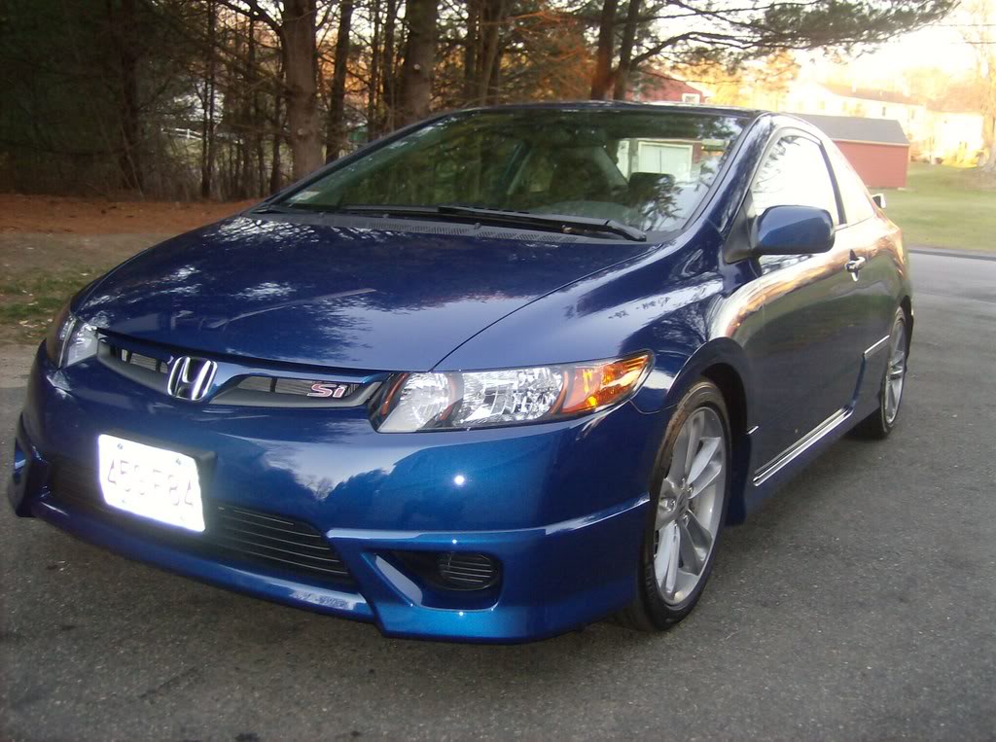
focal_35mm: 36
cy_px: 371
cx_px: 498
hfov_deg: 51.5
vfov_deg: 39.5
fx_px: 1033
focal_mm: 6
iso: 200
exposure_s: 1/60
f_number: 2.8
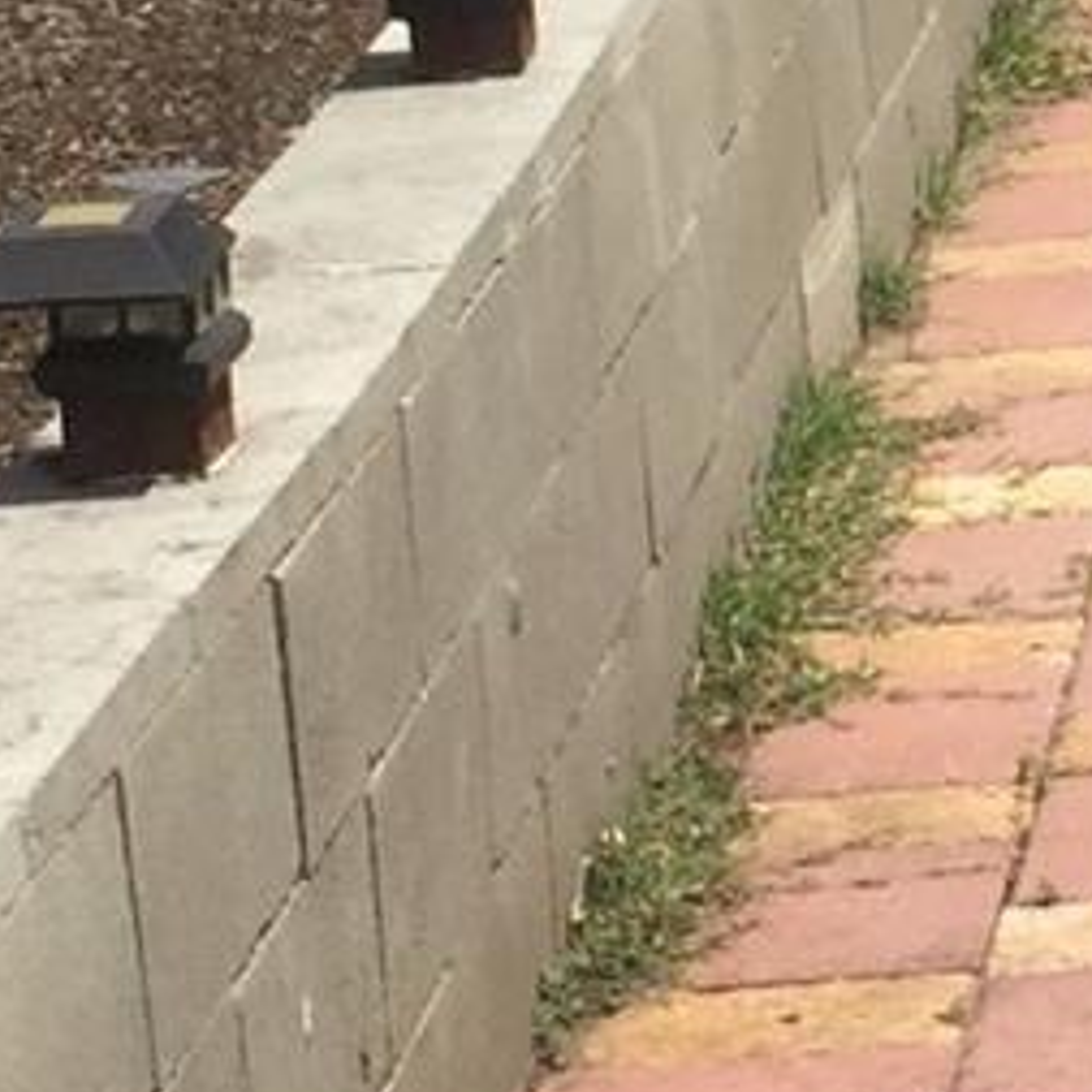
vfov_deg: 8.5
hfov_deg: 8.4
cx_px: 1696
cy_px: -121
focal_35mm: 203
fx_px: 7245
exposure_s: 1/3597
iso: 32
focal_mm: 4.15
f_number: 2.2
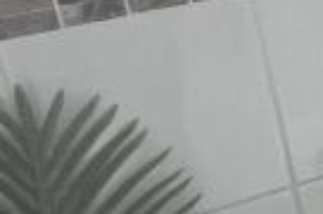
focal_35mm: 102
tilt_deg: -17.4
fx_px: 913
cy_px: -86
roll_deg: -1.5
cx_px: 1052
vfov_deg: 12.8
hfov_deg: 10.4
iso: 40
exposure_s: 1/99
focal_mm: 1.57
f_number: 1.8
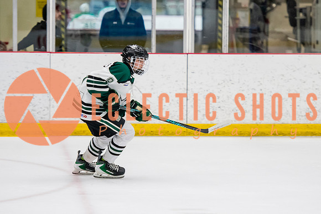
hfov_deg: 8.6
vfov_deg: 5.7
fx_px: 2144
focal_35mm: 240
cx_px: 171
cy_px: 114
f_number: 3.2
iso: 2000
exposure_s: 1/640
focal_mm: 150
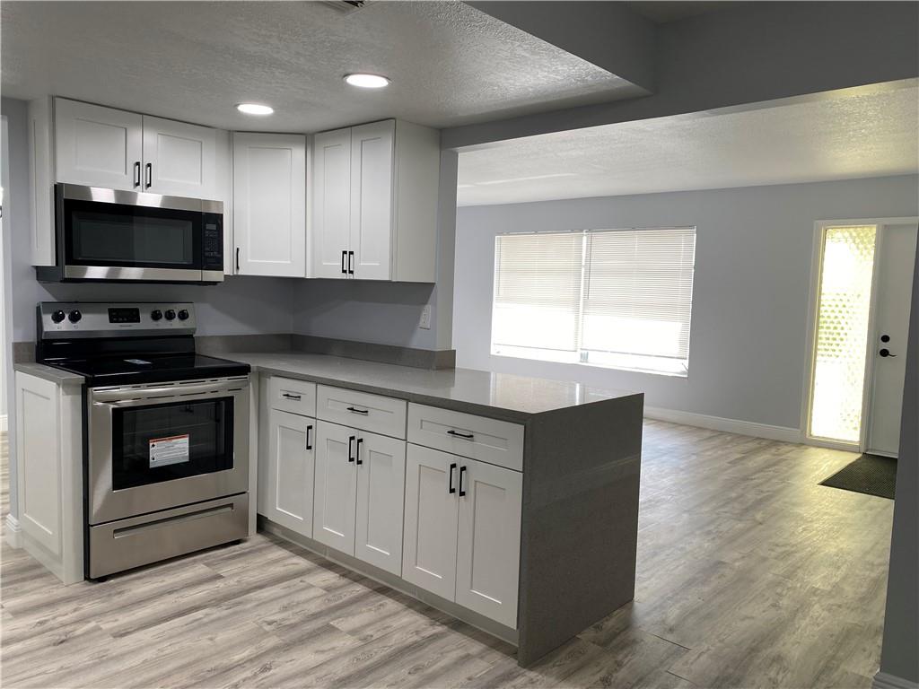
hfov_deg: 67.3
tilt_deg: -4.6
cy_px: 344
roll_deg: -2.1
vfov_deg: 53.1
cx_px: 460
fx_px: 690
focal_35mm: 26
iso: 50
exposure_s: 1/120
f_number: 1.8
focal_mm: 4.25
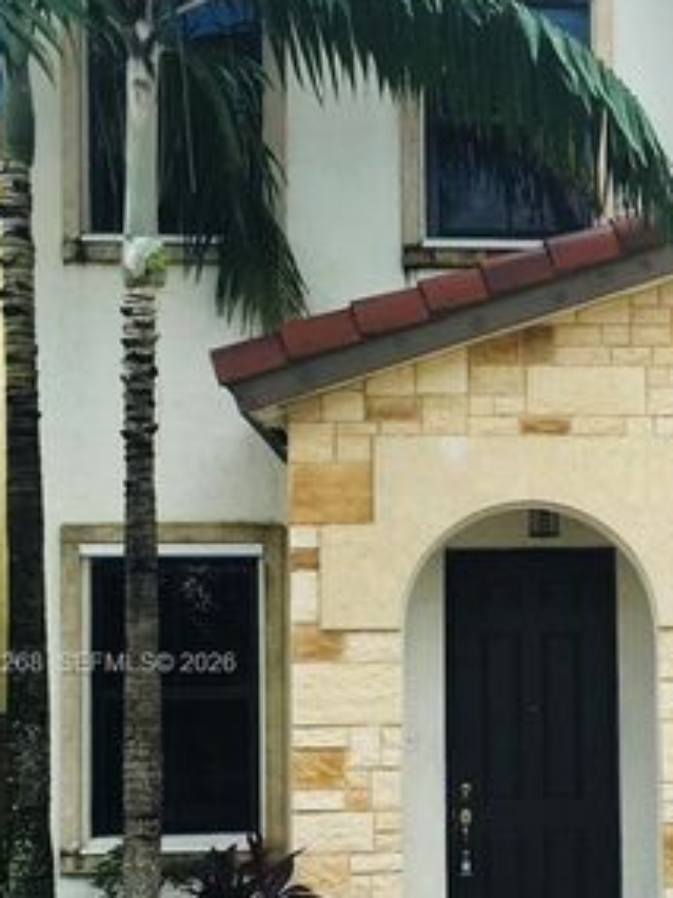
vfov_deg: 28.2
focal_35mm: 68
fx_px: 1763
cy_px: 666
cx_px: 701
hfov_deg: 20.8
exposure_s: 1/601
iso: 25
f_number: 2.2
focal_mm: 4.15
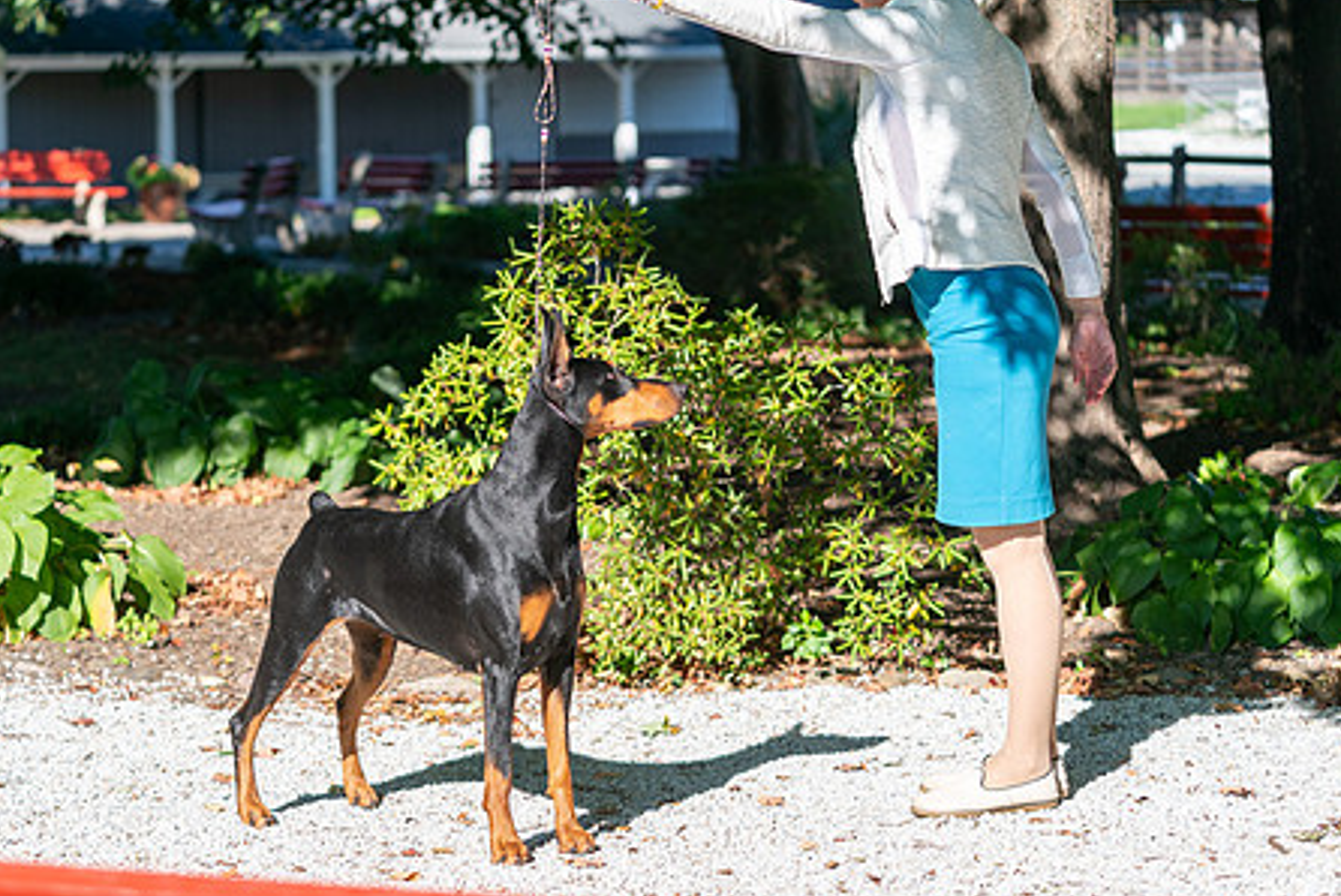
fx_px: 3392
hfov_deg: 22.3
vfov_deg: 15.0
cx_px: 475
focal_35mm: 91
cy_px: 320
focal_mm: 70
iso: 125
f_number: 2.8
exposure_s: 1/1250
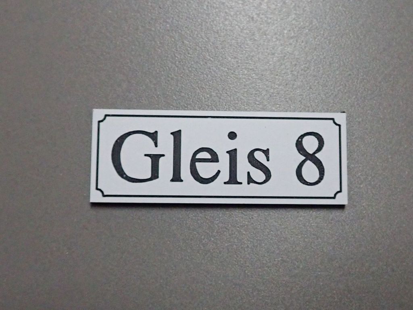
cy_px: 155
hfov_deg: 60.0
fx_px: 358
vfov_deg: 46.8
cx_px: 206
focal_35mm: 30
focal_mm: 5.5
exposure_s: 1/200
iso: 640
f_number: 2.3
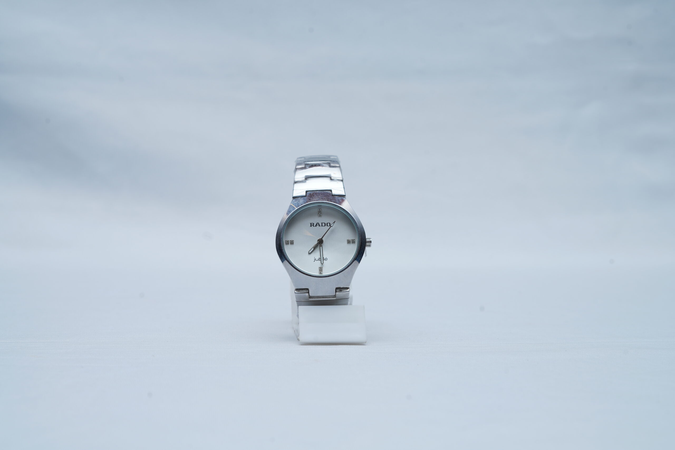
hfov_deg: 39.6
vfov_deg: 27.0
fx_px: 937
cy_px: 225
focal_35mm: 50
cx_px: 338
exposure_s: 1/160
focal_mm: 50
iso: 125
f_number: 9
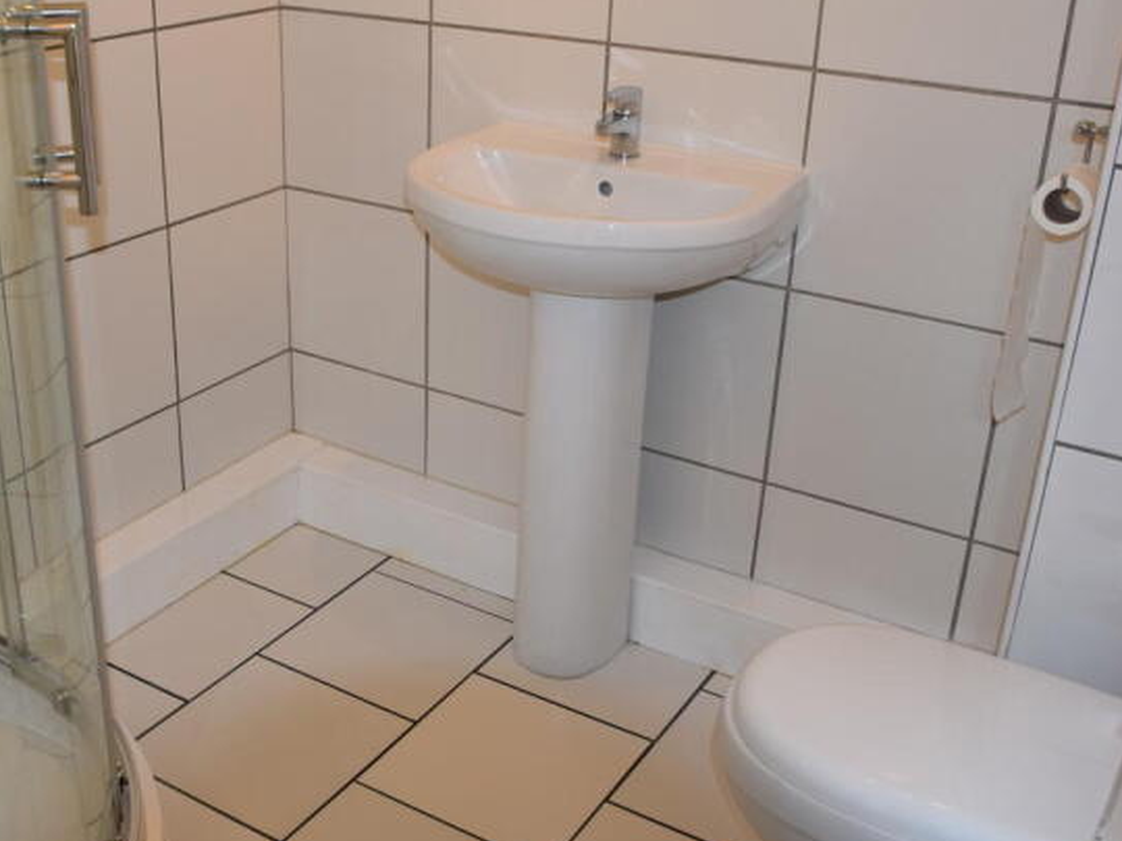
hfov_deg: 44.5
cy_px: 412
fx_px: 1361
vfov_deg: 34.3
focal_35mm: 42
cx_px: 446
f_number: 4.5
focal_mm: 24
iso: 800
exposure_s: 1/80
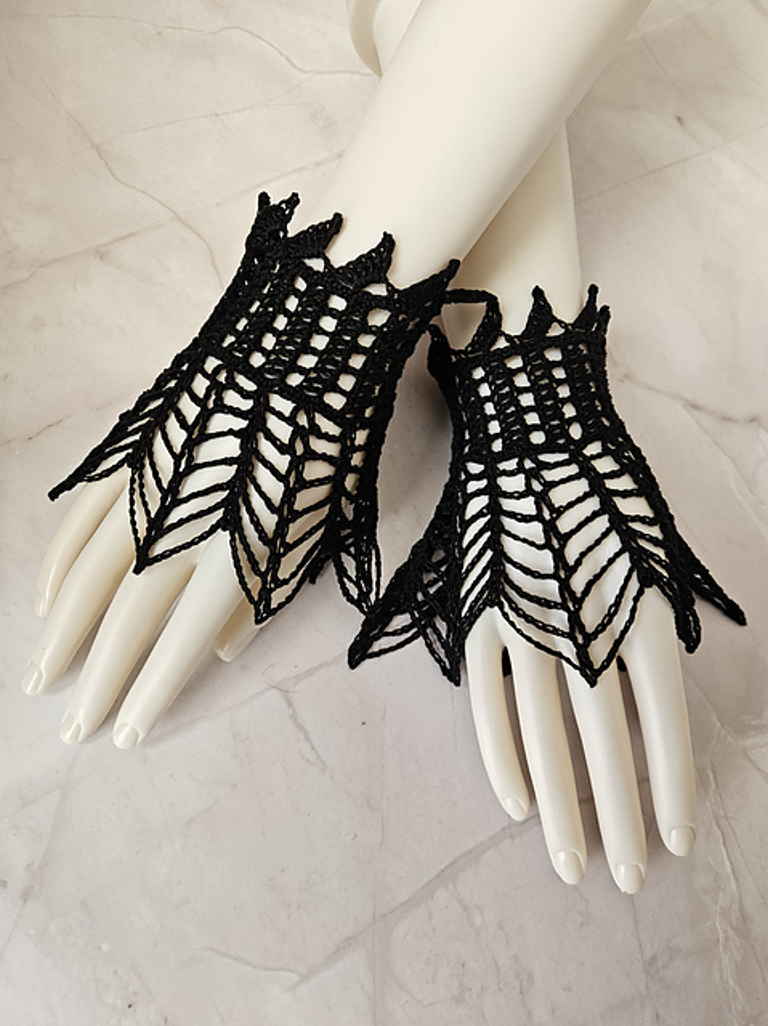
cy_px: 513
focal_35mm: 23
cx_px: 384
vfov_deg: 74.0
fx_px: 681
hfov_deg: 58.8
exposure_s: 1/100
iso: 200
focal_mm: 5.4
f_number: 1.8
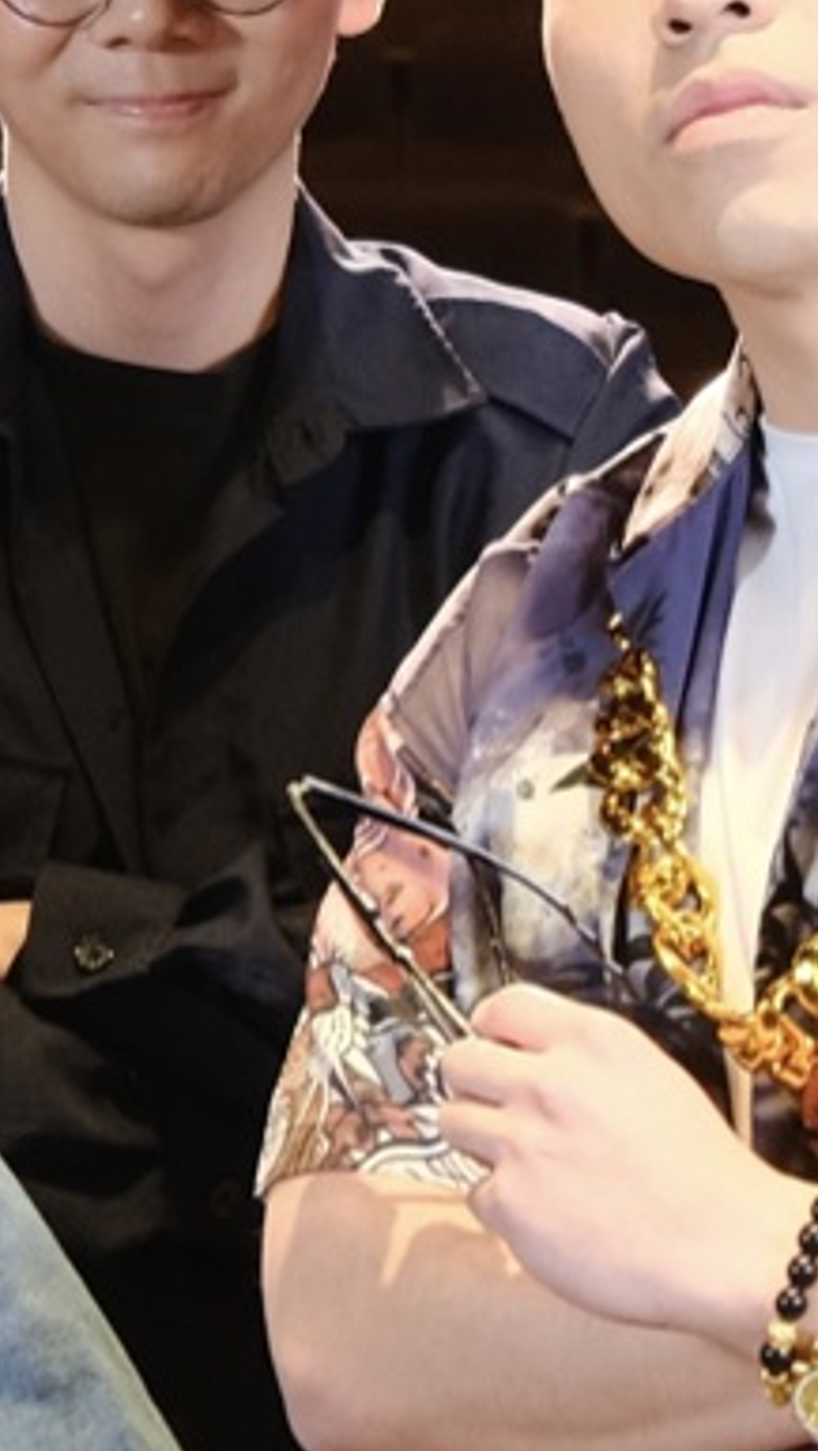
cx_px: -151
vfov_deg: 10.1
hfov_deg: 5.7
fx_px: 8201
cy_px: 1029
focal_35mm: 213
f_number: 4
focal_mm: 32.5
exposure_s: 1/17
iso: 800
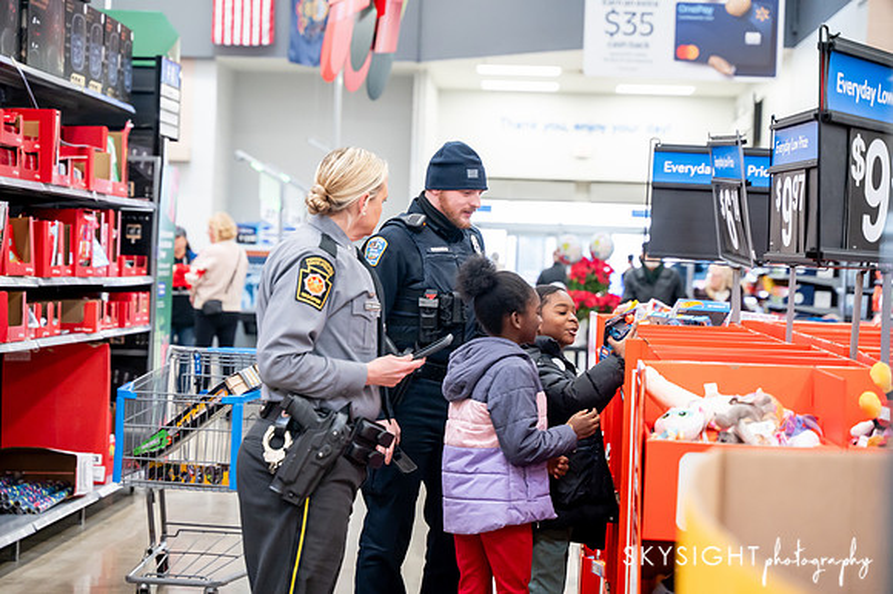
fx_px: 1859
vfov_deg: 18.2
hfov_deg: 27.0
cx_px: 446
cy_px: 297
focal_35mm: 75
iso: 3200
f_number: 3.5
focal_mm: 75
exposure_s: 1/320
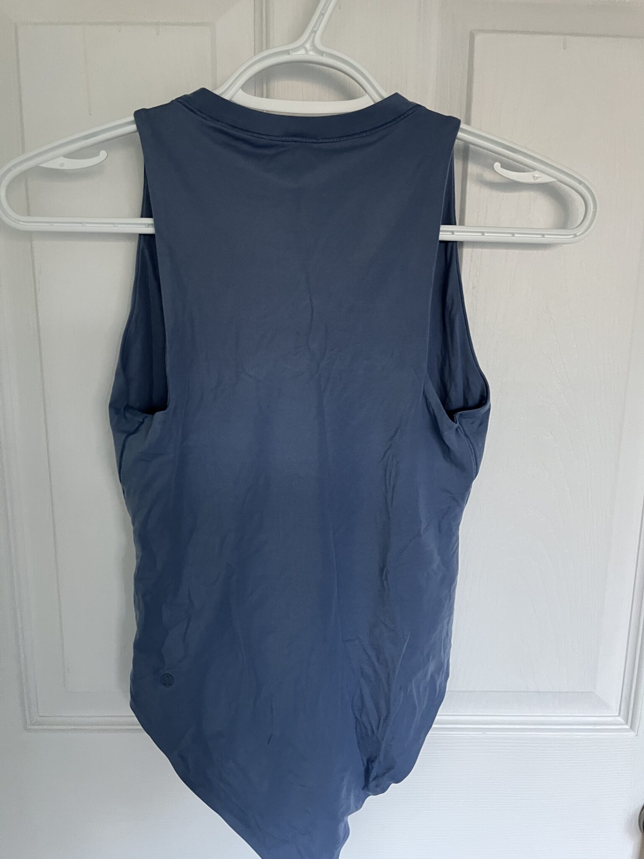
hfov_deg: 53.1
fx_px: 645
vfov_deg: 67.3
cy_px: 430
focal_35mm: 26
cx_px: 322
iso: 320
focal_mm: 5.1
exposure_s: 1/60
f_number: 1.6
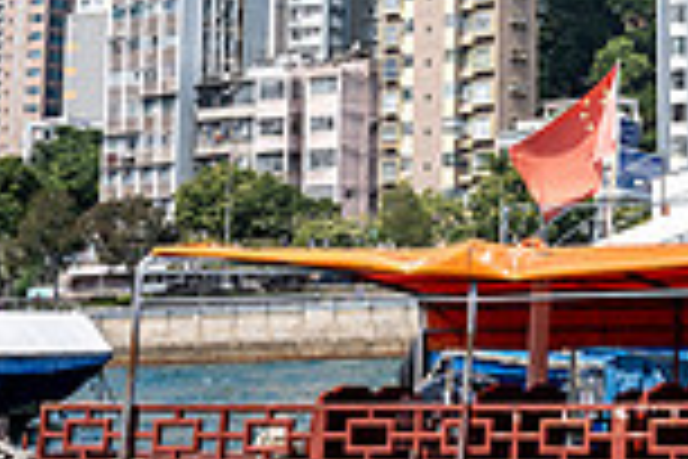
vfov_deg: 14.8
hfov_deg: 20.0
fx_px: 1739
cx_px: 967
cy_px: 34
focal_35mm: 91
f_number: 8
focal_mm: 24
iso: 64
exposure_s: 1/200
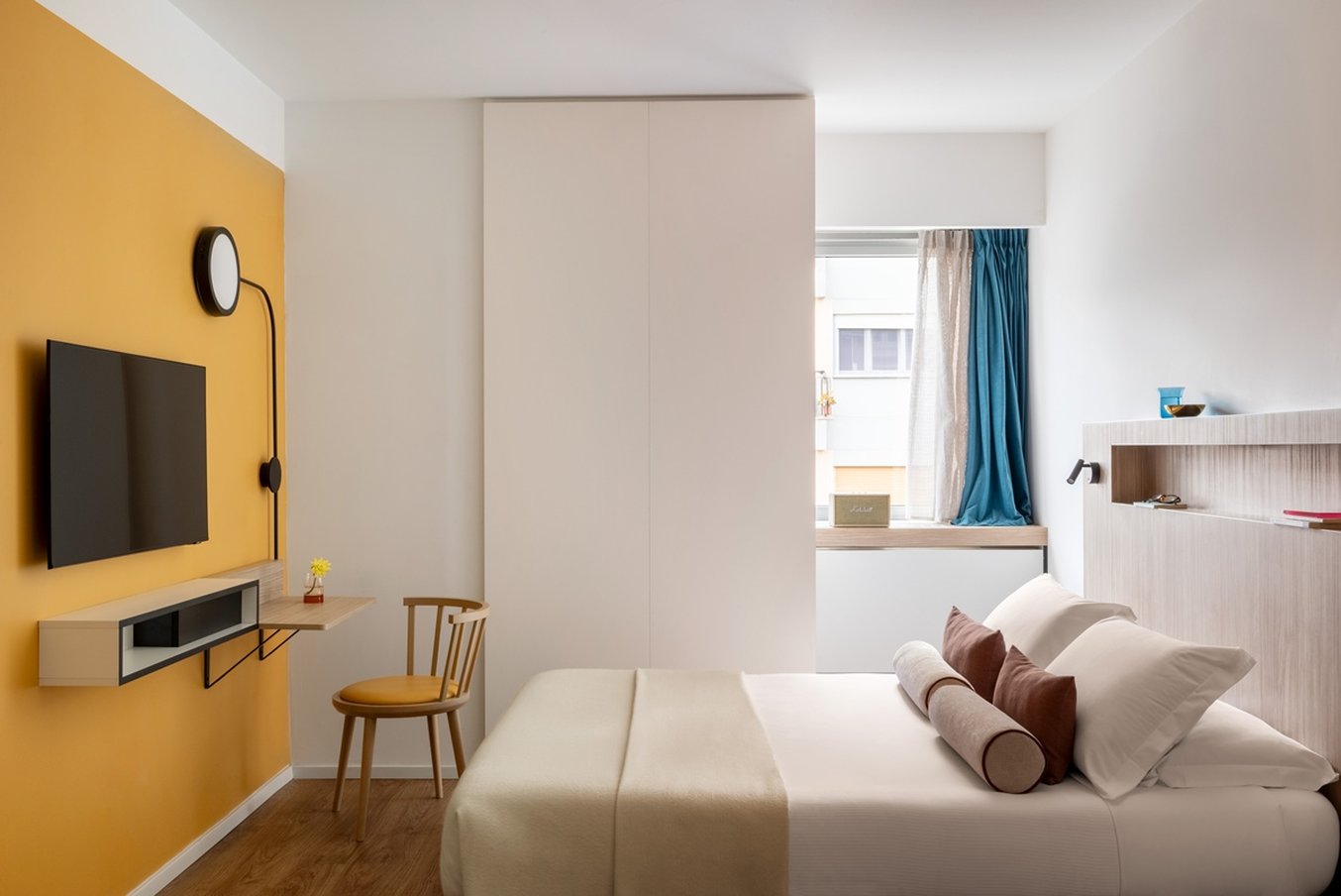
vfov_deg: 39.5
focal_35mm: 34
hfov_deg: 56.5
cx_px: 670
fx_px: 1248
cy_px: 448
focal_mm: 33.5
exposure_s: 1/60
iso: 400
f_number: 18
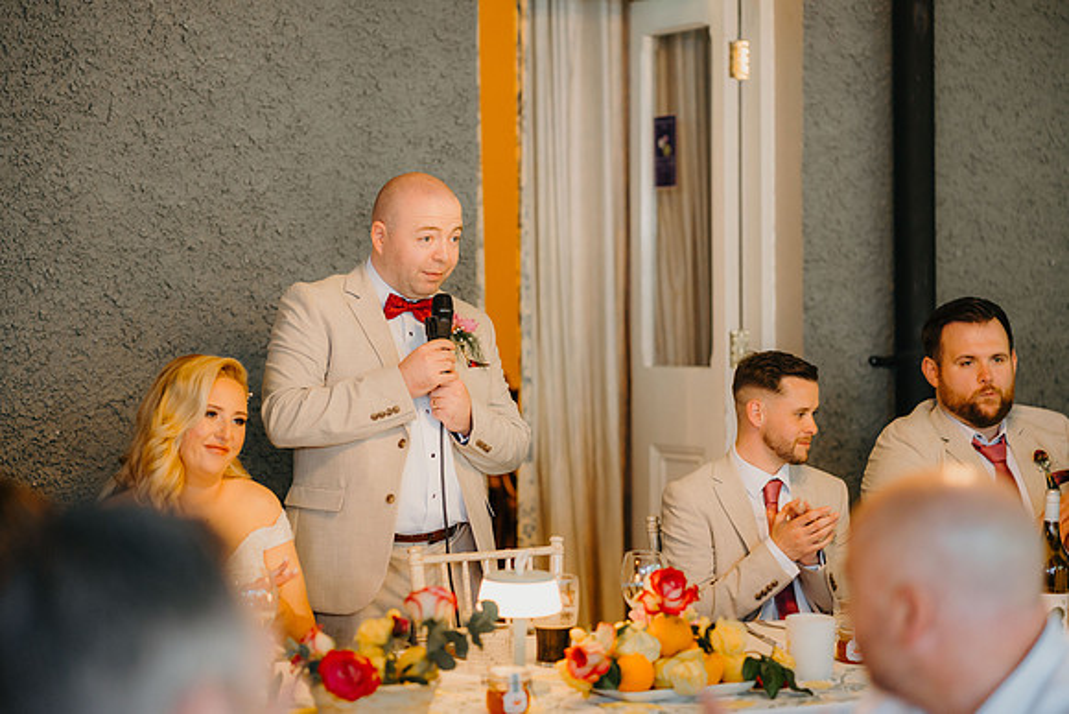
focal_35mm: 85
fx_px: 2524
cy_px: 357
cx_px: 534
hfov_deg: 23.9
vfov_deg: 16.1
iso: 1250
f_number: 2
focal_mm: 85
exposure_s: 1/200
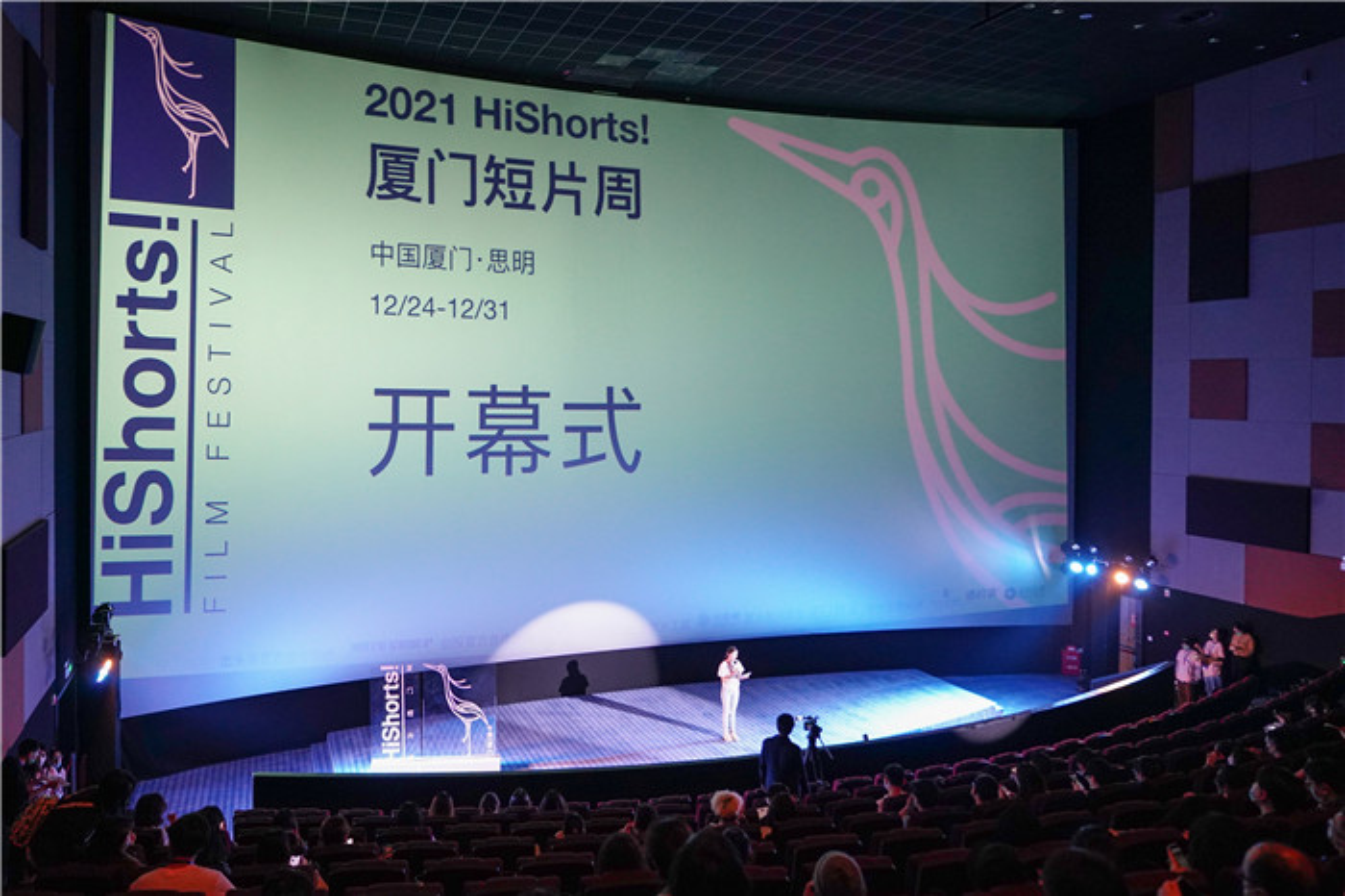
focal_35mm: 24
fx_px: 896
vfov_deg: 53.1
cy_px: 448
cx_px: 672
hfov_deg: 73.8
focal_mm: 24
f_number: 2.8
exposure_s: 1/80
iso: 3200
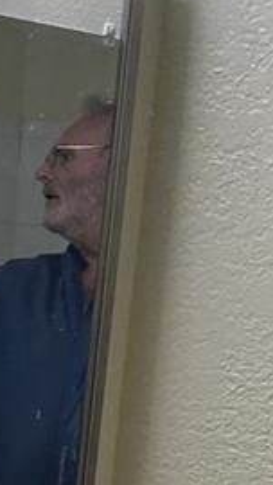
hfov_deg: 9.4
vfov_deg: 16.7
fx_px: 1620
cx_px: -138
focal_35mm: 126
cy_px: 487
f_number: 1.5
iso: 64
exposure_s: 1/120
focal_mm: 5.7
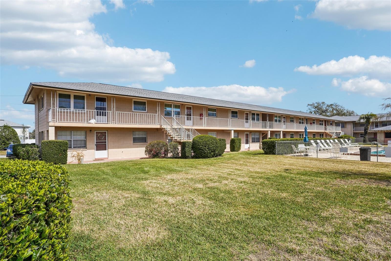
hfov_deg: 81.2
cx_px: 196
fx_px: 228
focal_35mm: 21
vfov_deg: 59.5
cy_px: 130
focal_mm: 21
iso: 100
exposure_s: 1/50
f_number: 20
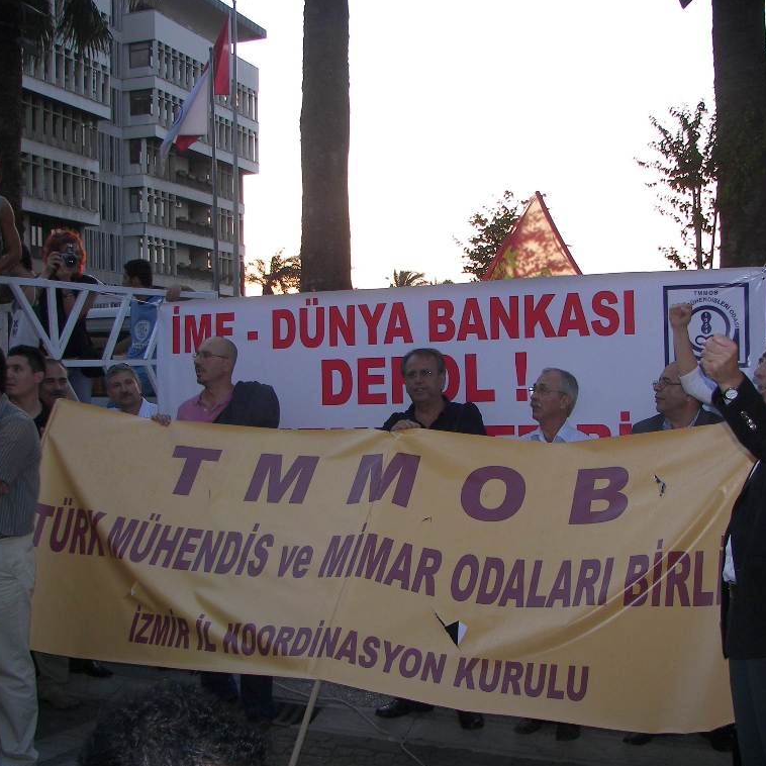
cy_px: 385
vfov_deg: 39.2
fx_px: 1077
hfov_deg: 39.1
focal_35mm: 43
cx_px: 439
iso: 64
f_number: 2.8
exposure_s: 1/100
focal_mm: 6
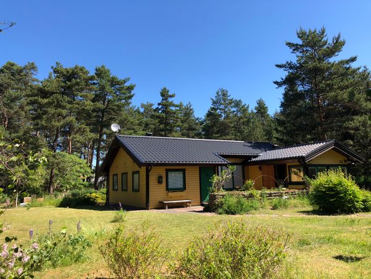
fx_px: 300
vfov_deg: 49.7
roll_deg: +2.1
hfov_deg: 63.4
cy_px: 140
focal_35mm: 28
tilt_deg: +9.2
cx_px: 186
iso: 20
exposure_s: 1/941
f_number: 1.8
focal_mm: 3.99
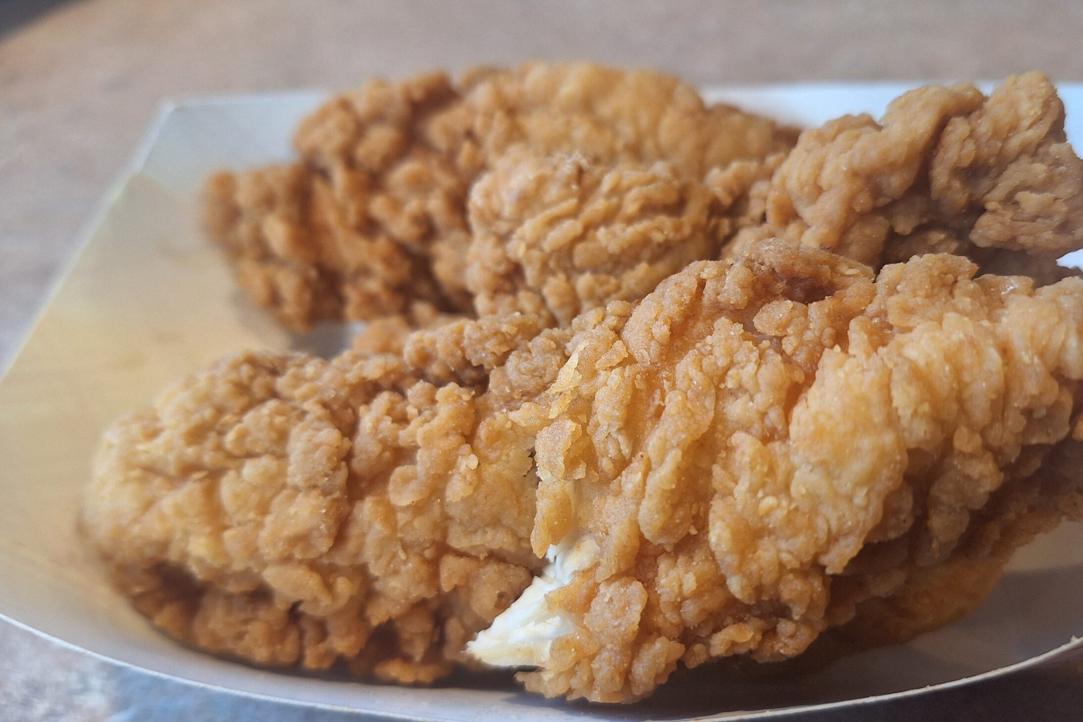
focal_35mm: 28
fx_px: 842
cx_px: 630
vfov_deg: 46.4
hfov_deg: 65.1
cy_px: 389
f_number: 1.8
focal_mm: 5.54
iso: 100
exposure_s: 1/40
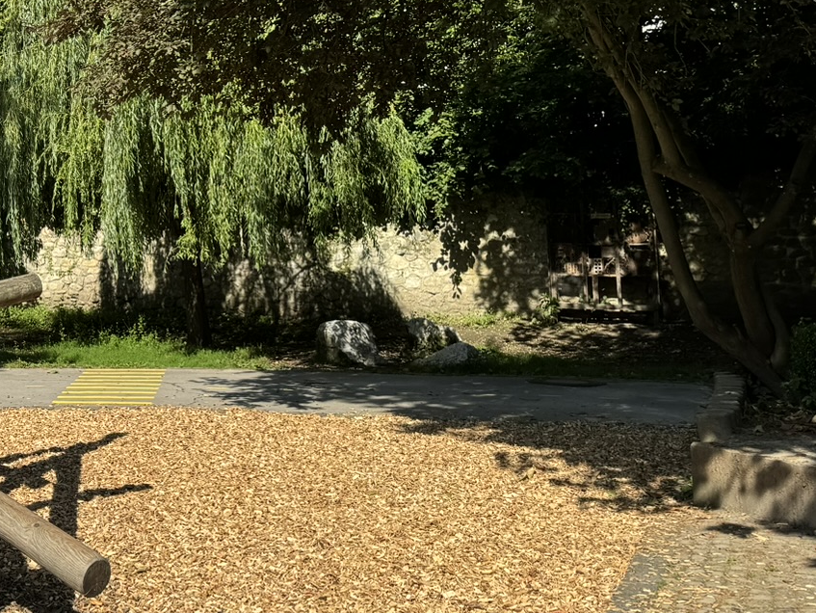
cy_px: 80
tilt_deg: +1.8
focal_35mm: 58
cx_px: -20
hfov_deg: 30.6
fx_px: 1368
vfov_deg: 24.6
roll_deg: +0.9
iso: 80
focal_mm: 6.76
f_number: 1.78
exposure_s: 1/2833
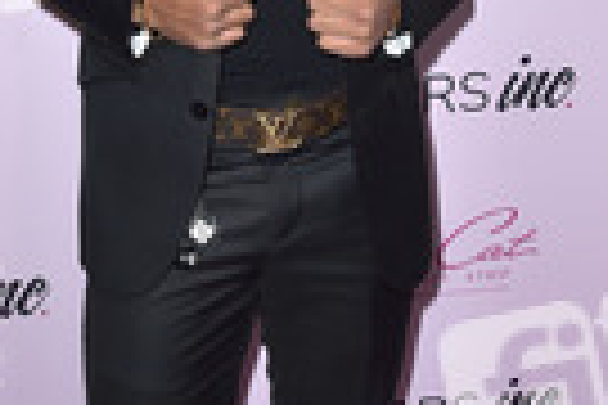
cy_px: 144
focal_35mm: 95
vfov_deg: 14.4
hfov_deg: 21.4
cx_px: 263
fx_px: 1604
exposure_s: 1/250
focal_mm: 32
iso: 200
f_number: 7.1
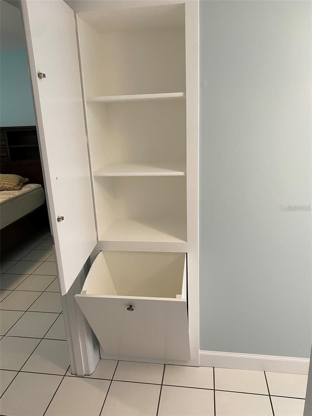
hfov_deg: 53.1
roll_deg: +1.7
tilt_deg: -15.6
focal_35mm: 26
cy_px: 208
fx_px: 312
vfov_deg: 67.3
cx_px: 156
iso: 160
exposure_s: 1/60
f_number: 1.8
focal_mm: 4.25
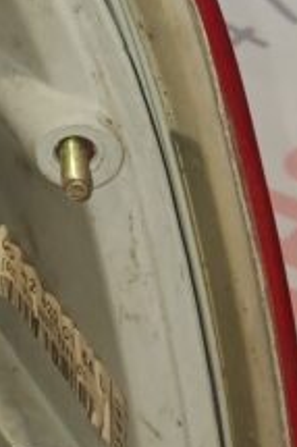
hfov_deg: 10.2
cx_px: -341
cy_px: 30
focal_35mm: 122
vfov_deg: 16.5
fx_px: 1512
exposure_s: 1/50
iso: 125
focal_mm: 4
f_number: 1.8
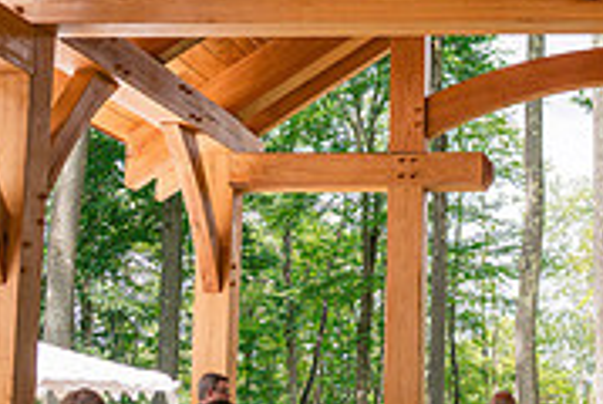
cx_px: 691
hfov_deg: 23.3
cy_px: 224
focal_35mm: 81
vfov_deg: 16.9
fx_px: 1359
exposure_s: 1/1250
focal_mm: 24
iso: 160
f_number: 2.8
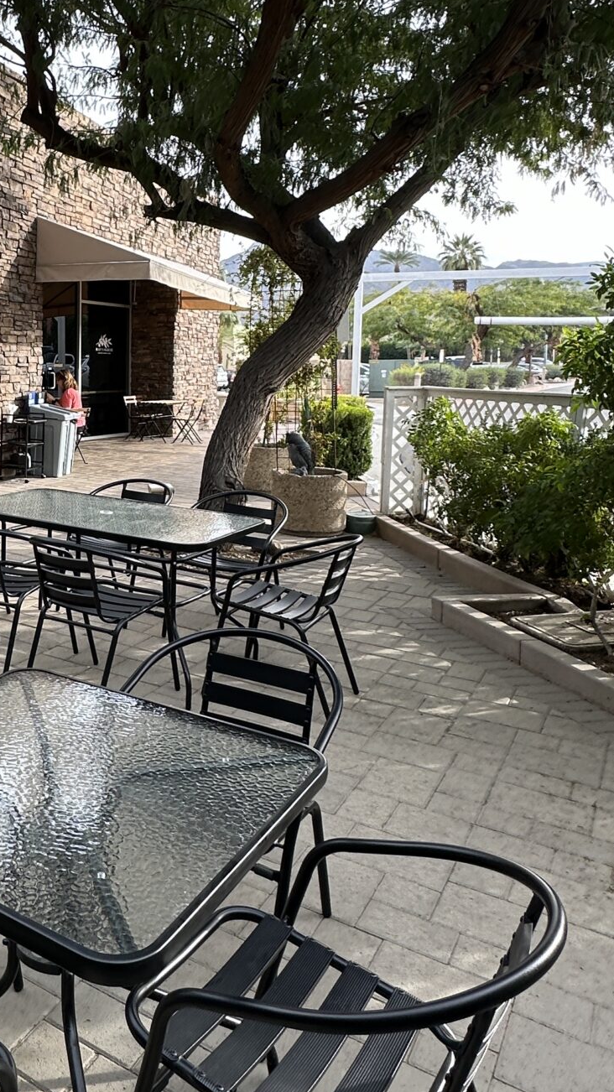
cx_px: 29
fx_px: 869
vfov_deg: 63.4
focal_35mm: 30
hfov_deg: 35.9
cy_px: 412
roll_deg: +0.0
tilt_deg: -2.1
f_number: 2.2
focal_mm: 2.22
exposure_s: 1/178
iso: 40
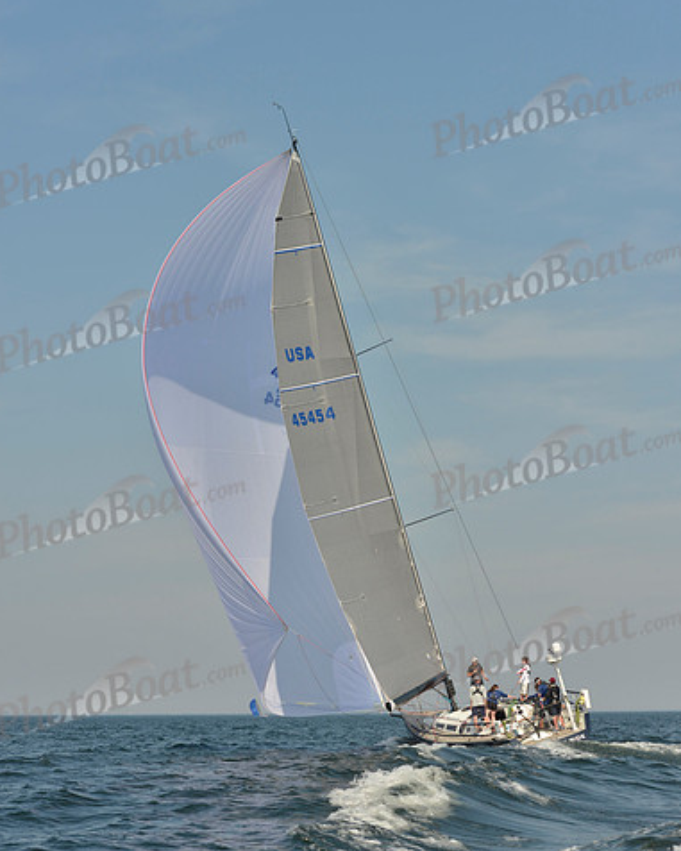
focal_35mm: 80
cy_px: 395
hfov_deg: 19.2
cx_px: 339
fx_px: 2015
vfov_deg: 23.8
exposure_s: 1/1600
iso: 200
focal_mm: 70
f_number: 7.1
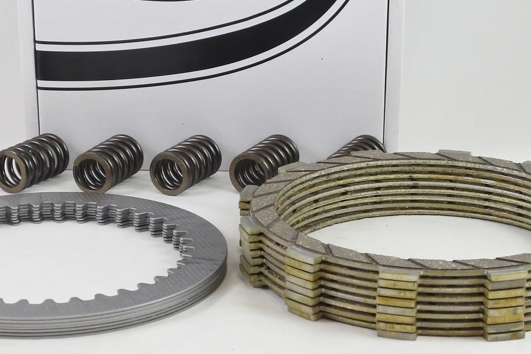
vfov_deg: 17.8
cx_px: 227
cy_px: 82
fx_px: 1121
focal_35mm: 76
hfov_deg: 26.6
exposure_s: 1/125
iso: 500
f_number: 4.2
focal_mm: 15.3
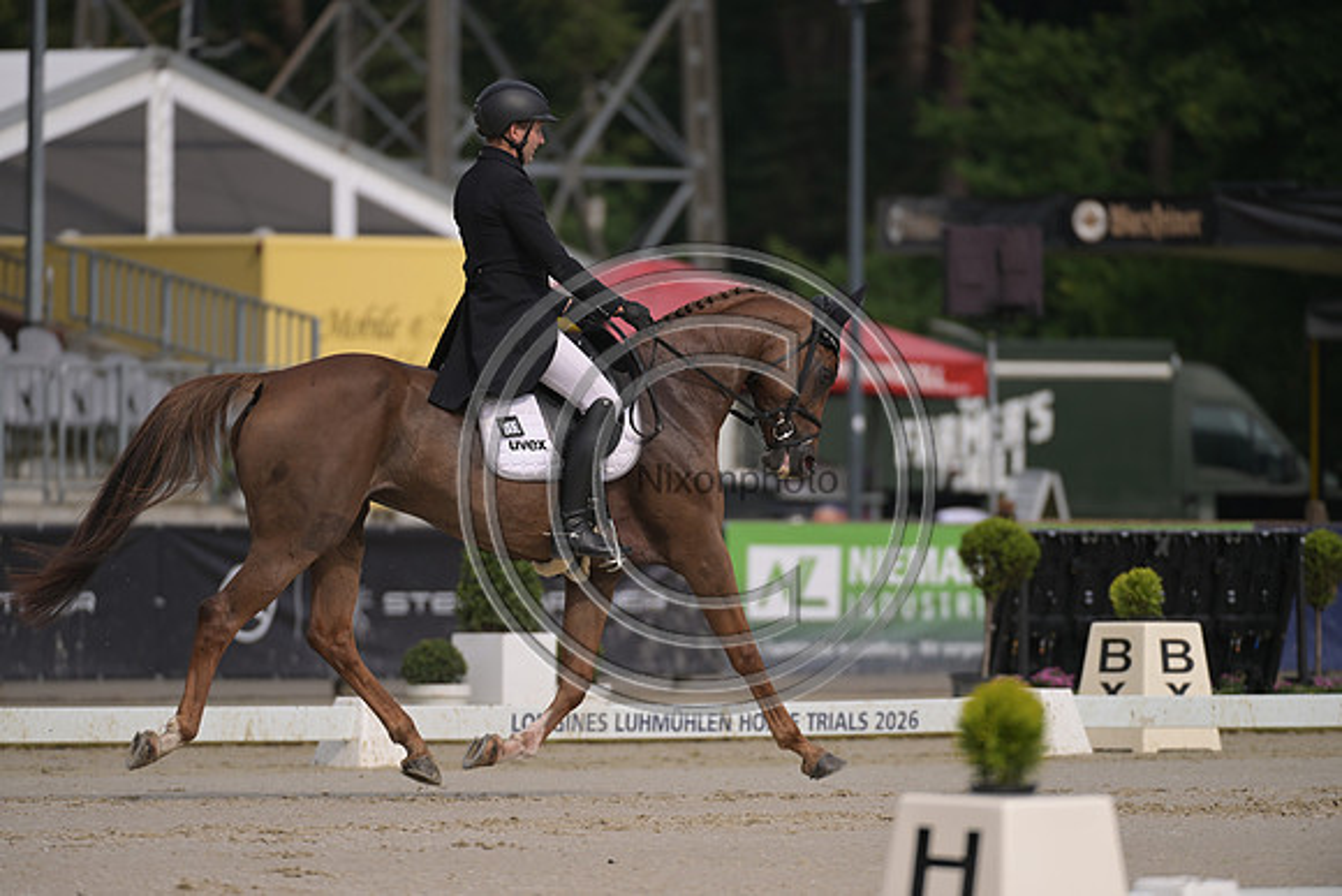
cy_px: 448
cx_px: 671
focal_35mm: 400
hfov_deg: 5.2
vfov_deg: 3.4
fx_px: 14914
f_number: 5
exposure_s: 1/1250
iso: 140
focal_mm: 400
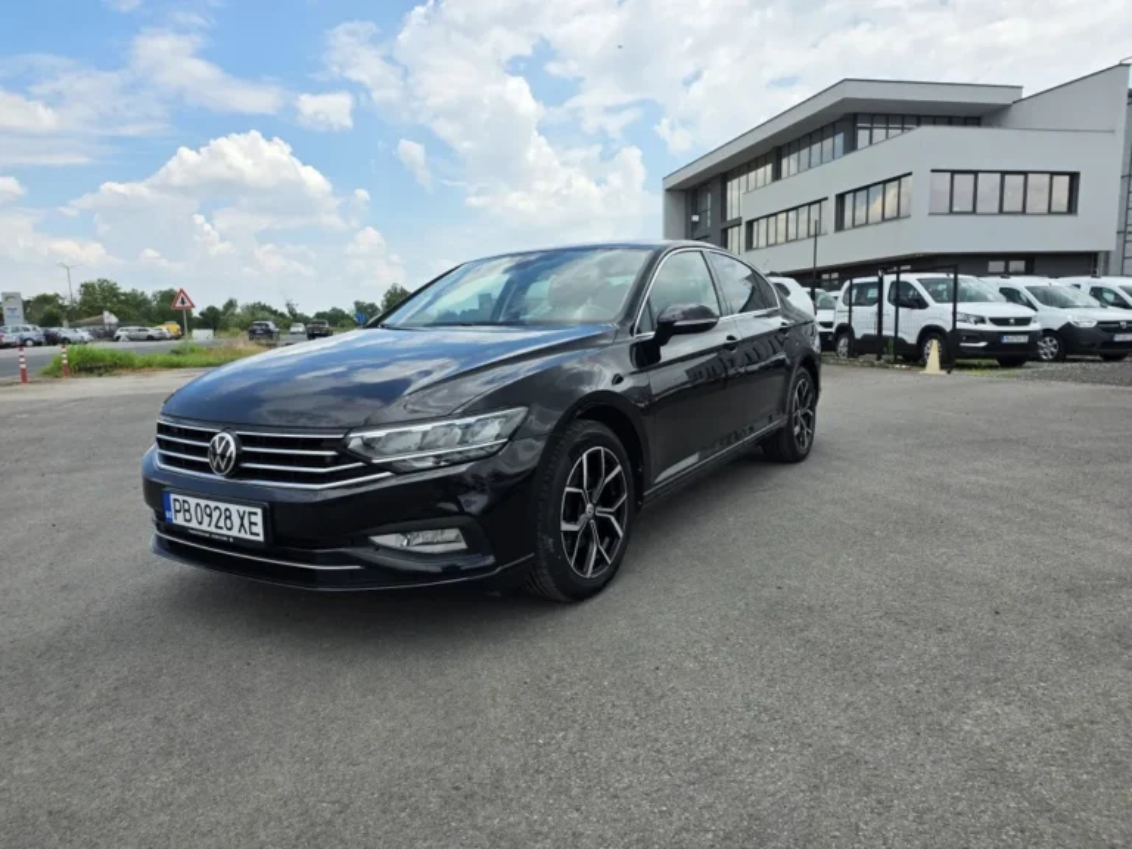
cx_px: 566
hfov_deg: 73.9
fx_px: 752
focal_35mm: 23
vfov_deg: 58.9
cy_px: 424
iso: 80
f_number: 1.7
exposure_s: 1/4539
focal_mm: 6.25
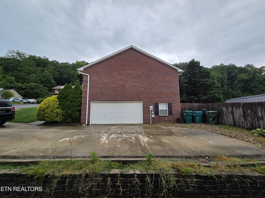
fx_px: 100
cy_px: 99
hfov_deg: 106.2
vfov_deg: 89.9
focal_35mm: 13
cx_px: 132
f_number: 2.2
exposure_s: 1/251
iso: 50
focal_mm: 2.2
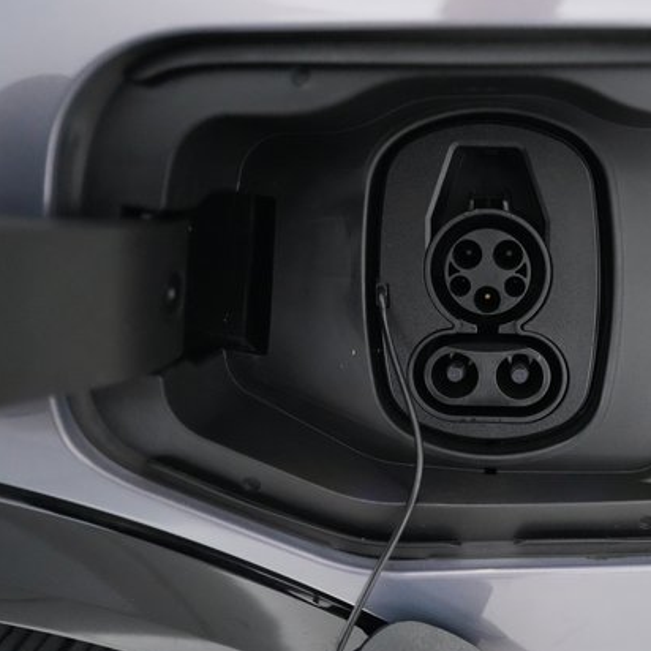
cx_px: 501
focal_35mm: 33
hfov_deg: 47.6
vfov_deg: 49.7
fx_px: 702
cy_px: 329
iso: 12800
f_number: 2.8
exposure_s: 1/320
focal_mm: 25
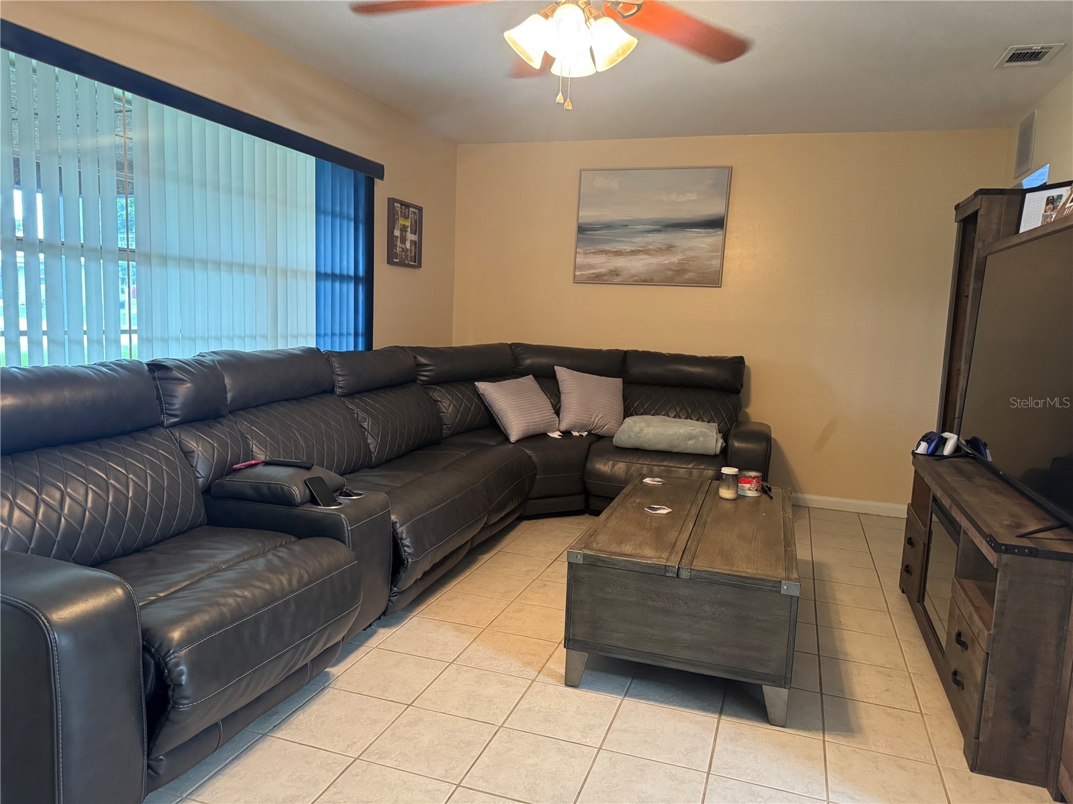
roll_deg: -2.7
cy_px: 402
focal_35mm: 24
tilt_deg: -7.0
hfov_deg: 71.6
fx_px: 744
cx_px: 536
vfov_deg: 56.8
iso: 800
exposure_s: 1/60
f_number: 1.78
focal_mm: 6.76
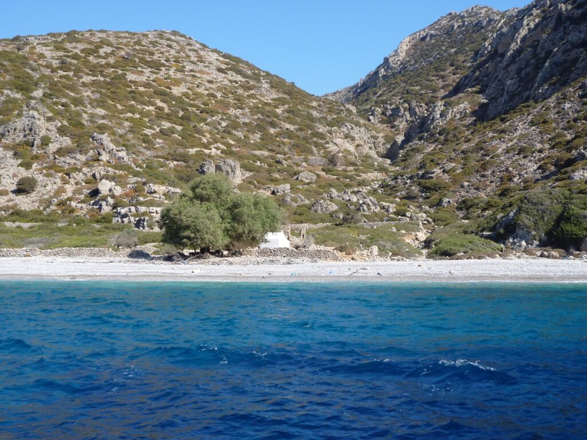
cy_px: 220
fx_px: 899
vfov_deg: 27.5
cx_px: 294
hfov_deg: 36.2
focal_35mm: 53
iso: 80
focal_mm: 9.5
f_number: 4.2
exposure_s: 1/320
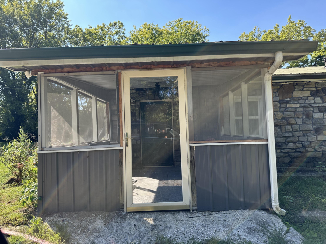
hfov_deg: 71.6
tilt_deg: +1.1
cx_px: 163
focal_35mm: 24
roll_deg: +2.0
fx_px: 226
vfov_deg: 56.8
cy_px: 122
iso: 80
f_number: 1.78
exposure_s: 1/836
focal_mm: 6.86
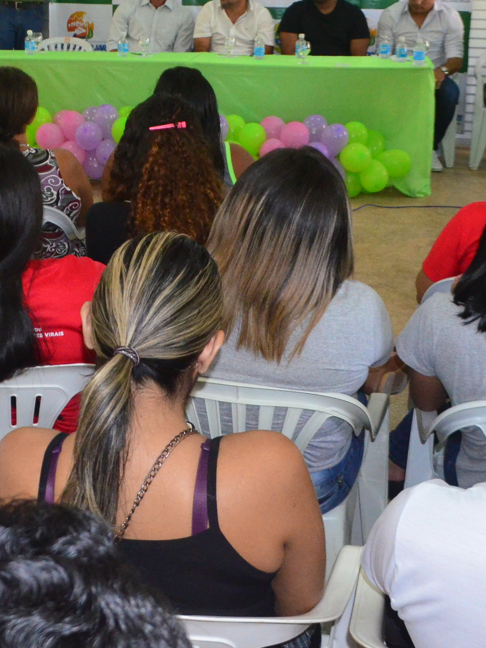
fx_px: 1142
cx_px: -8
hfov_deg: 23.0
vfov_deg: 31.4
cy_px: 216
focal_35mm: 61
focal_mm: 18
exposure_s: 1/60
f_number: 6.3
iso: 2500
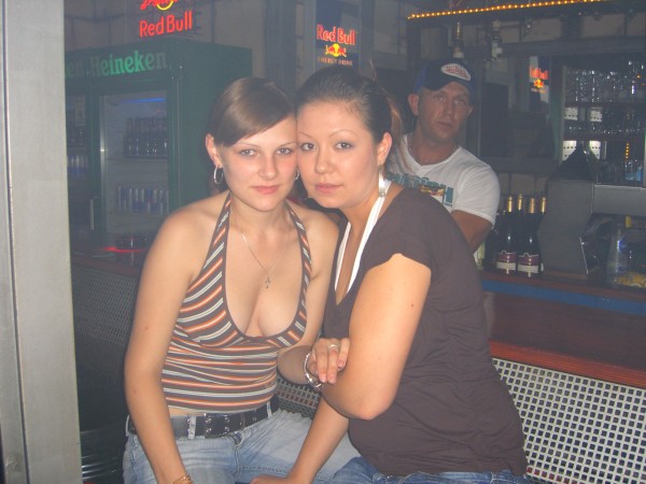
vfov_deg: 37.7
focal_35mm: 38
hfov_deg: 49.0
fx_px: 709
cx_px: 323
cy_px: 242
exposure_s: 1/60
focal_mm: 7.9
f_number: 2.8
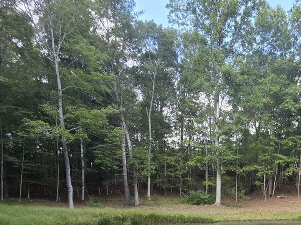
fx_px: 252
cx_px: 253
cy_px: 222
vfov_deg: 42.1
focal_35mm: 29
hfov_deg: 55.9
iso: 20
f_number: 1.9
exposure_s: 1/120
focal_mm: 2.2
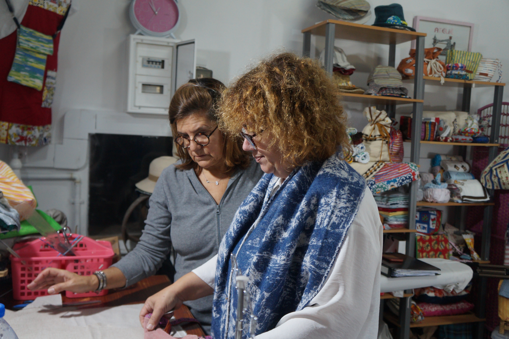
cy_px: 170
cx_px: 254
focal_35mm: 36
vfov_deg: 36.8
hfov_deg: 53.2
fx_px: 509
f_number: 4
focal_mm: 24
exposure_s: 1/160
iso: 800
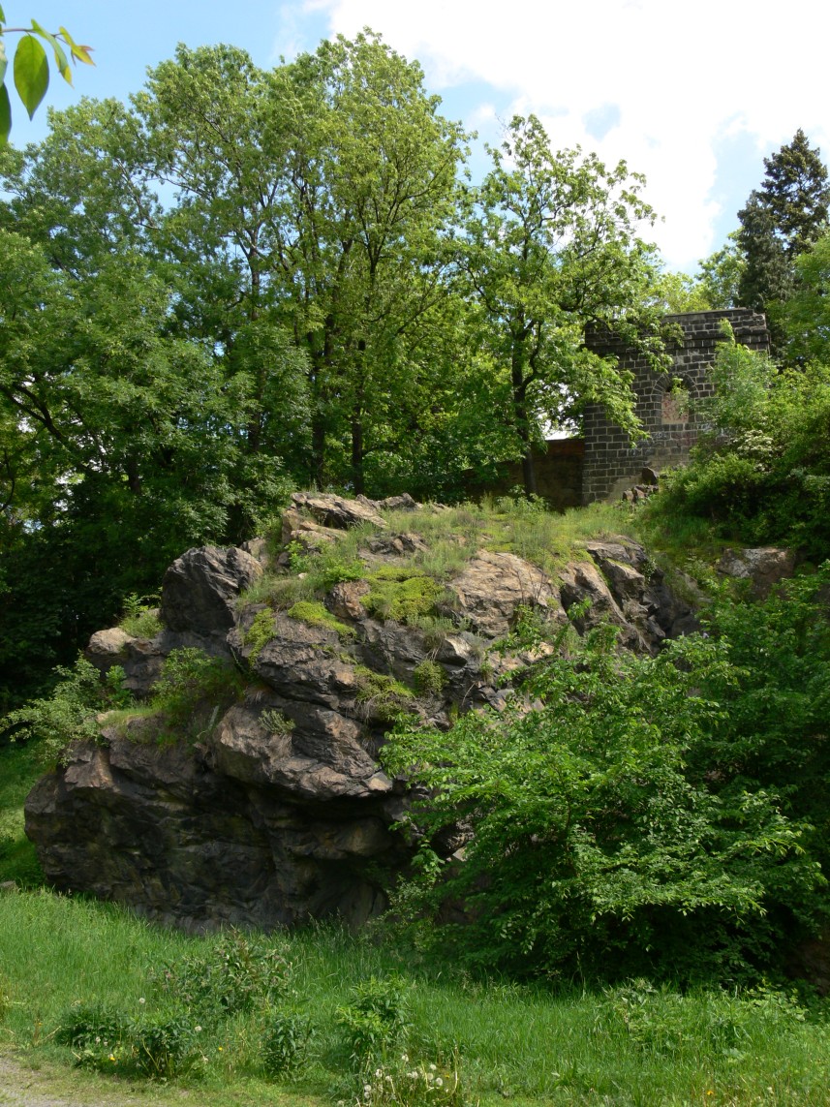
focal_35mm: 35
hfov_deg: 40.7
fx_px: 1119
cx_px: 415
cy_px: 554
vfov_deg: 52.6
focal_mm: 7.4
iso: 80
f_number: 5.6
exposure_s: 1/125
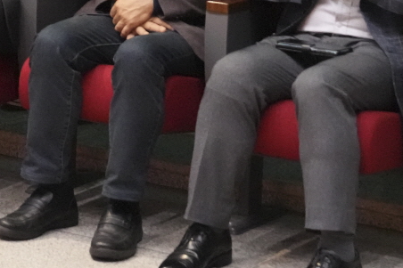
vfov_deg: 4.9
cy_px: -211
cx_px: -110
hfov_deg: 7.3
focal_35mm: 279
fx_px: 3122
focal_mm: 70
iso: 12800
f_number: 4
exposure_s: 1/160
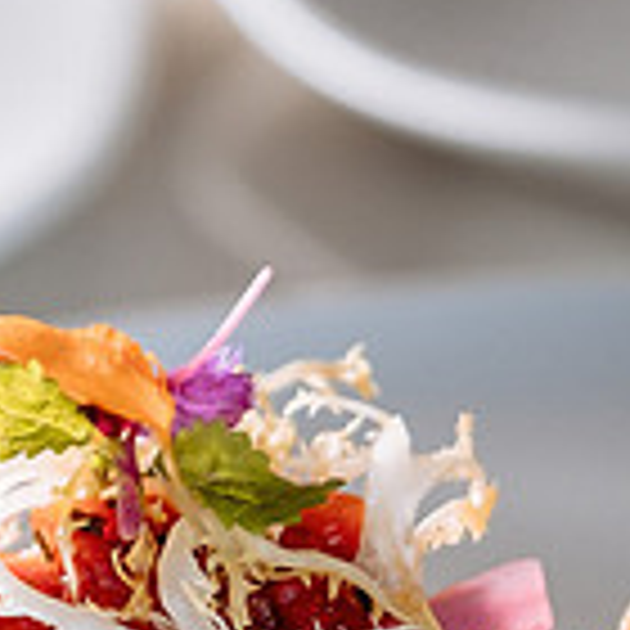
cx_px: -297
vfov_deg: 3.6
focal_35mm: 486
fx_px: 10007
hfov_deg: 3.6
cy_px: 499
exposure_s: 1/160
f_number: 2.8
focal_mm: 80
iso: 200
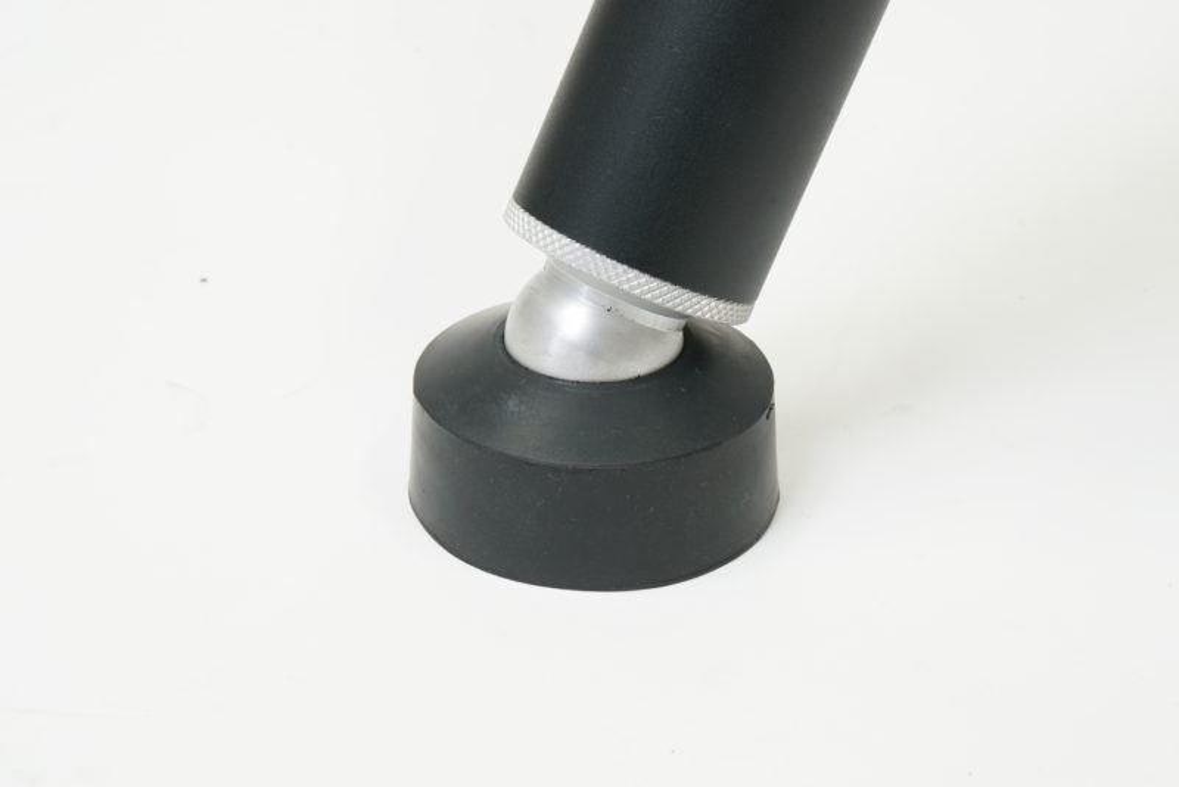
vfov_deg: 18.2
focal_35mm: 75
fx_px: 2457
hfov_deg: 27.0
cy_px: 394
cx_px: 590
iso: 200
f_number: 16
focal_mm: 50
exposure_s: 1/1.25
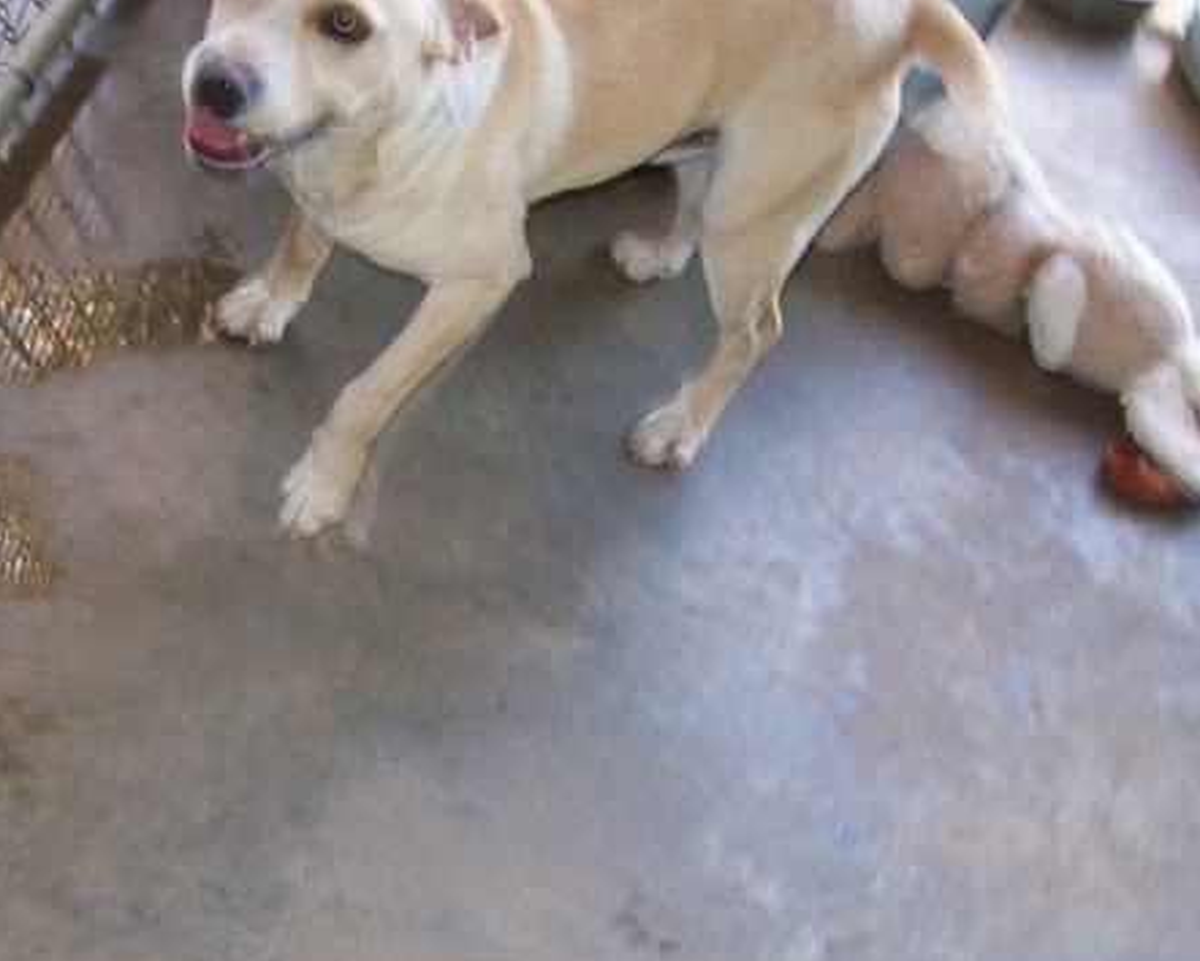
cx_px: 421
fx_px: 2167
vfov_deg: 24.9
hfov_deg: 30.8
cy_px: 647
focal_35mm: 61
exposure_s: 1/64
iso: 200
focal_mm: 6
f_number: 2.7
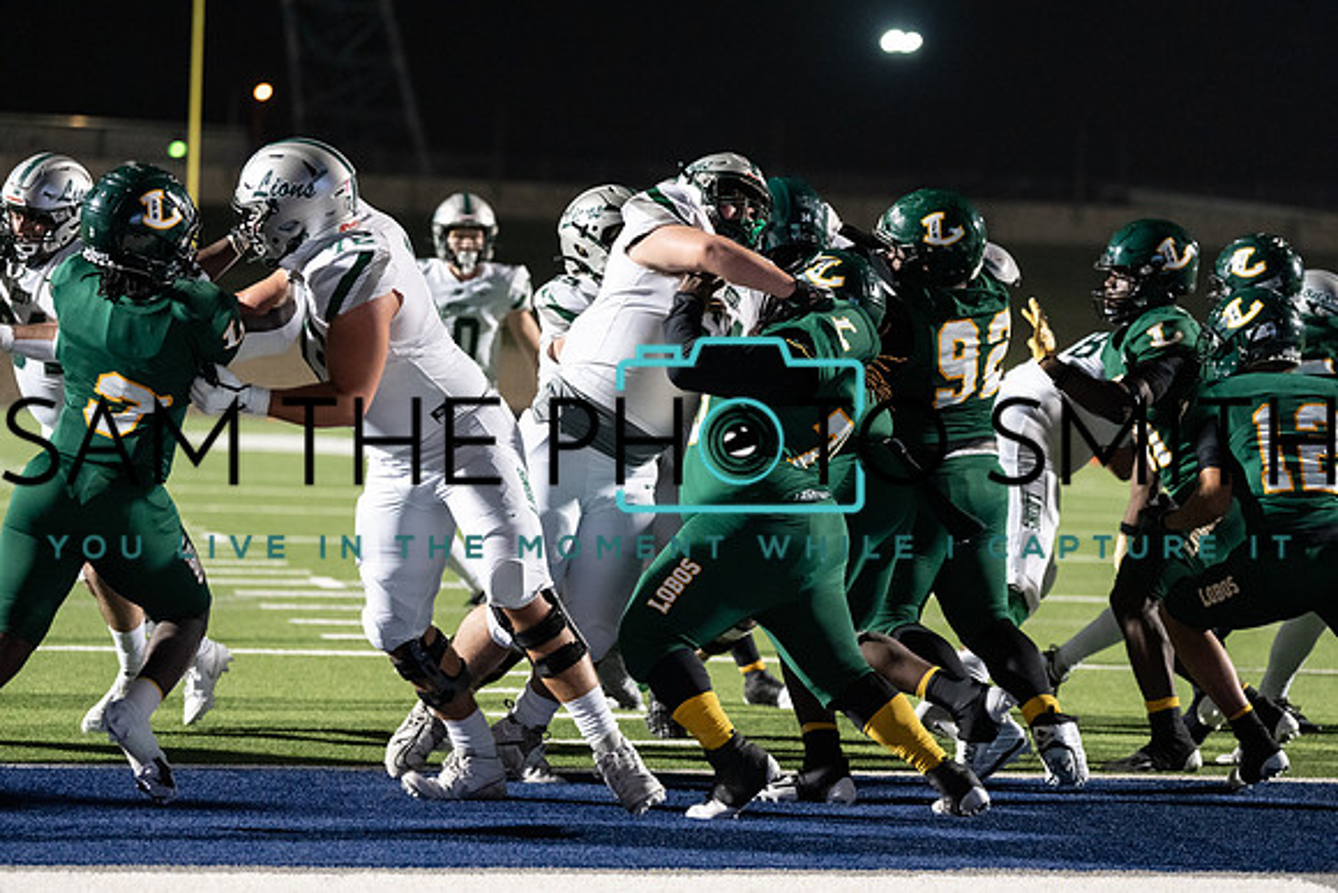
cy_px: 446
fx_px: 4424
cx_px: 669
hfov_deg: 17.2
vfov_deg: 11.5
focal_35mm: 119
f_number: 2.8
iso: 5000
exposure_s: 1/1250
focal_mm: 119
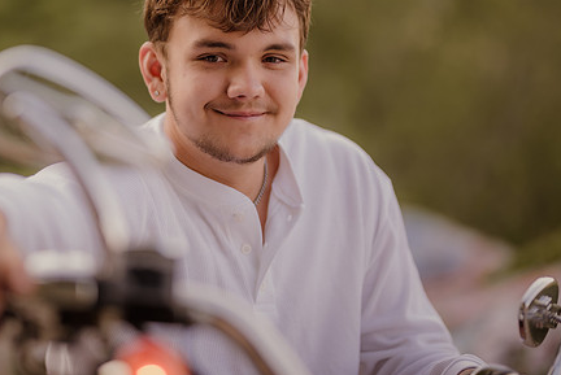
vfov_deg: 12.0
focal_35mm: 114
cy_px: 145
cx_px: 203
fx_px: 1778
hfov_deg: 17.9
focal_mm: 85
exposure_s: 1/400
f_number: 1.4
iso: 100
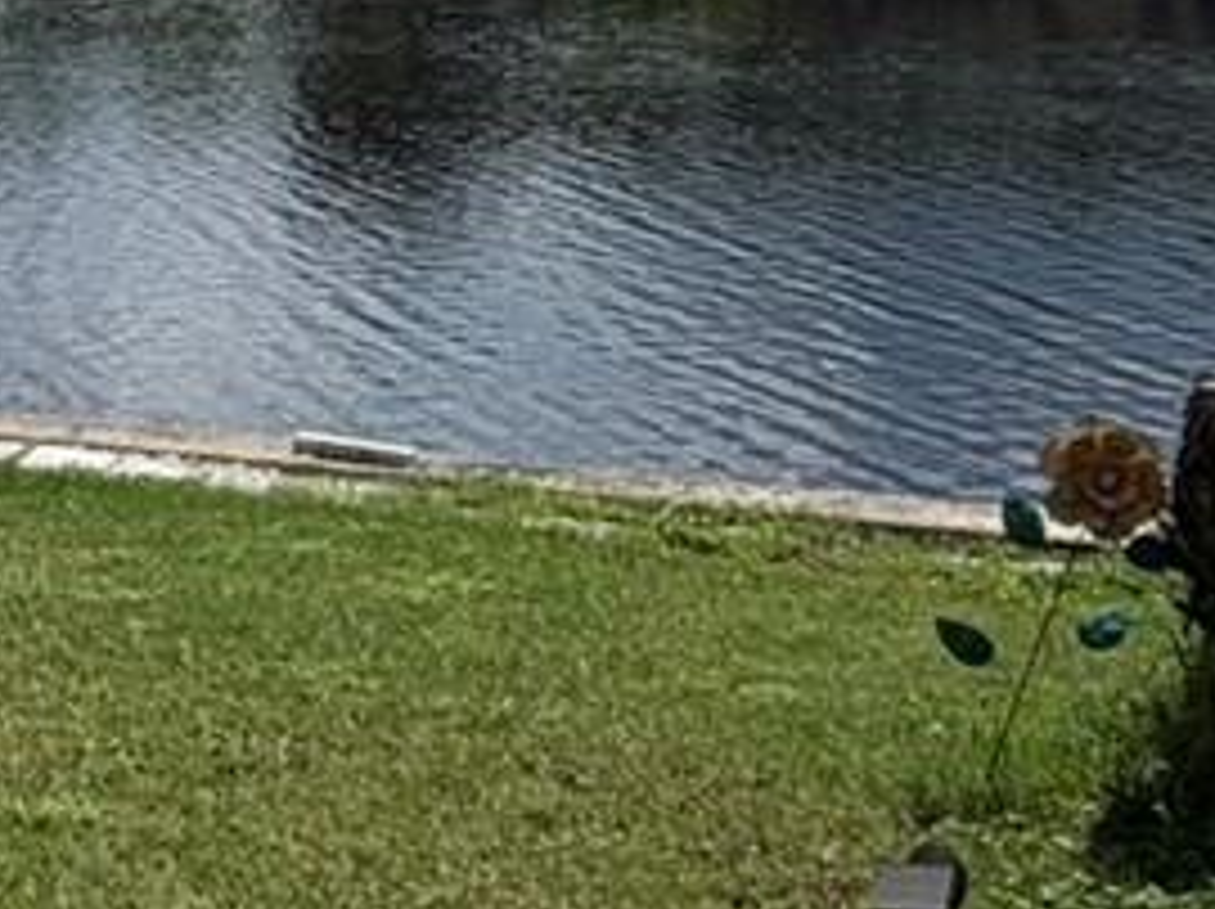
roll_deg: +0.7
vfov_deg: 17.3
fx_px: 2911
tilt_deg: -3.2
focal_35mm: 83
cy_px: -18
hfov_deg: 20.2
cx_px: -612
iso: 20
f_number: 2.2
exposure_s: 1/1572
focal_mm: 2.22
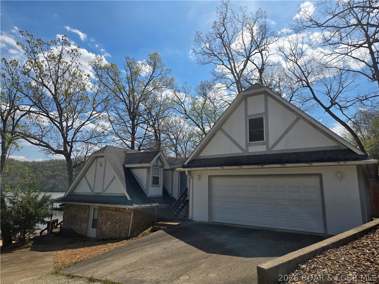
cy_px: 142
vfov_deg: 58.9
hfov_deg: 73.9
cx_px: 190
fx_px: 252
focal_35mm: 23
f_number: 1.8
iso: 25
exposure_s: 1/3042
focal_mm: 5.4
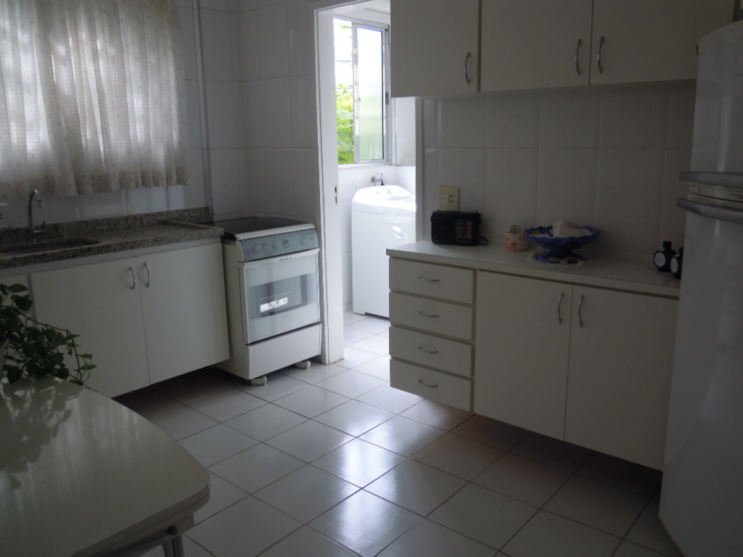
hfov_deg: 63.4
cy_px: 278
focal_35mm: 28
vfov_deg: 49.7
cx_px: 372
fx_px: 601
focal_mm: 5
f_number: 2.7
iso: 100
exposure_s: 1/160
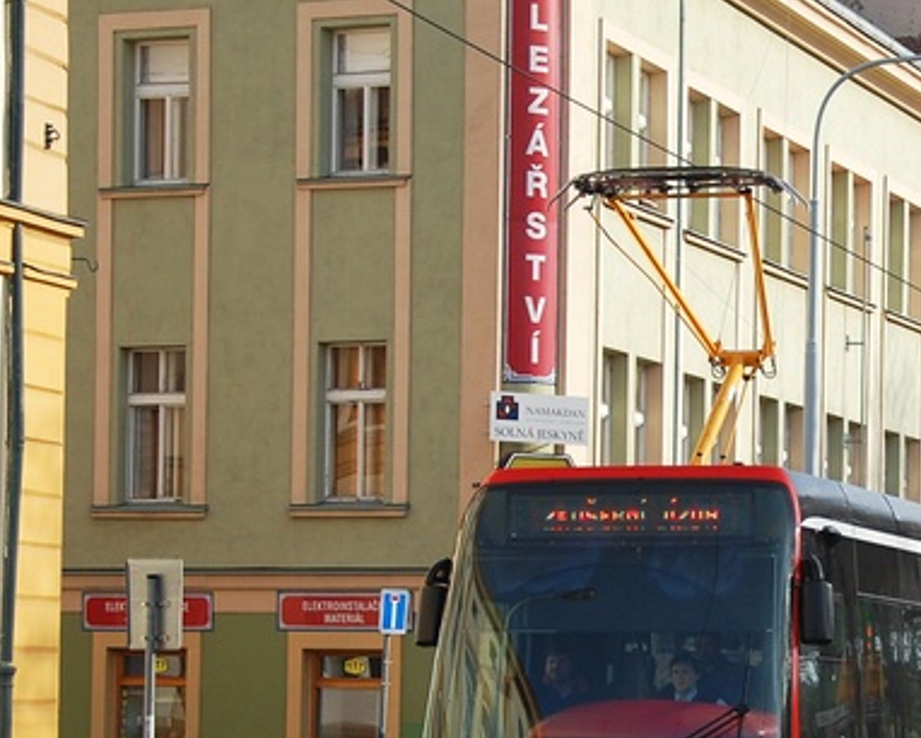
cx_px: 846
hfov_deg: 13.7
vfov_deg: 11.1
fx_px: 3791
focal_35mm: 139
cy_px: 557
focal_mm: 42
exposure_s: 1/1000
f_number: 4.8
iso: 220
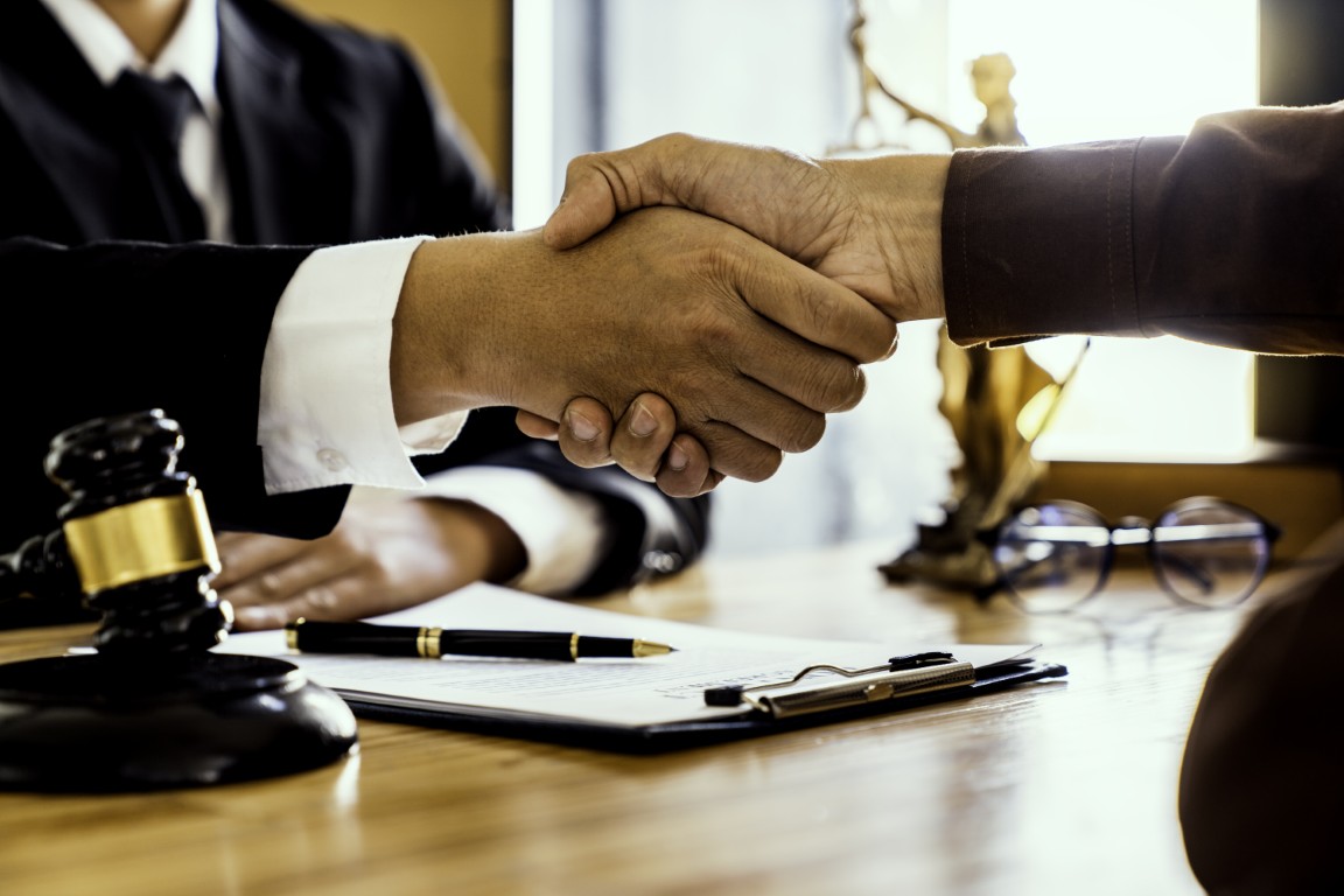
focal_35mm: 70
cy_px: 448
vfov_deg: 19.5
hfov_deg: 28.8
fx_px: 2613
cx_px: 672
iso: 125
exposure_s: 1/100
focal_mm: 70
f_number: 3.2
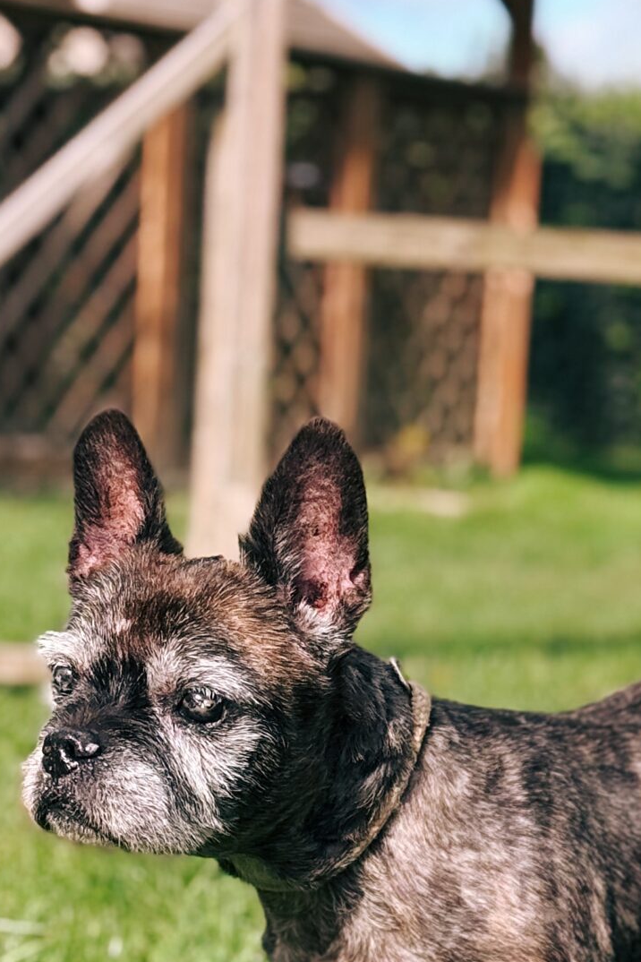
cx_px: 496
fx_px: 3178
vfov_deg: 17.0
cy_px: 862
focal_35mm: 119
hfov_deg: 11.5
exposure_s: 1/1869
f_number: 1.78
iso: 64
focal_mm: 6.76
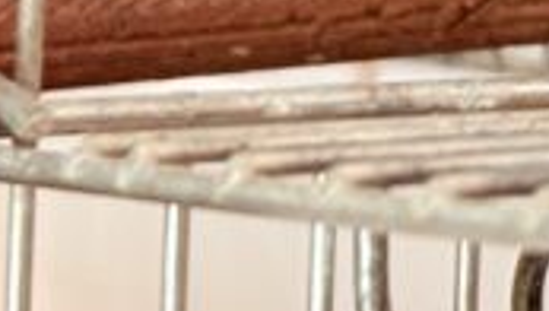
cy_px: -952
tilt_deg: +4.5
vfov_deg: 3.0
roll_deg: -1.5
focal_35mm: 392
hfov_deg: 5.2
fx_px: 5716
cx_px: 1606
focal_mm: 5.96
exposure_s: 1/50
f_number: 1.6
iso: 50
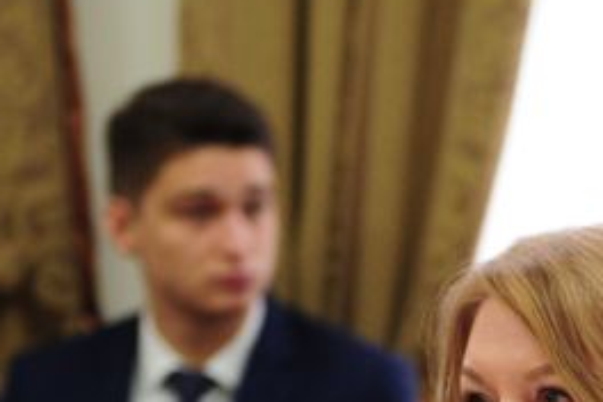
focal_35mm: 212
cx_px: 658
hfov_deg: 9.6
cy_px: 578
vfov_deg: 6.4
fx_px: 3551
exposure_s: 1/320
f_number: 3.2
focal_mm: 70
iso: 2000
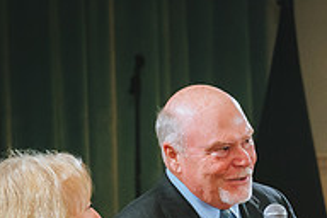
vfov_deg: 7.5
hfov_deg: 11.0
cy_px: 268
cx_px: 445
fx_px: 1653
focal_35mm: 182
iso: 1250
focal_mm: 56
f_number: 3.5
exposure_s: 1/160
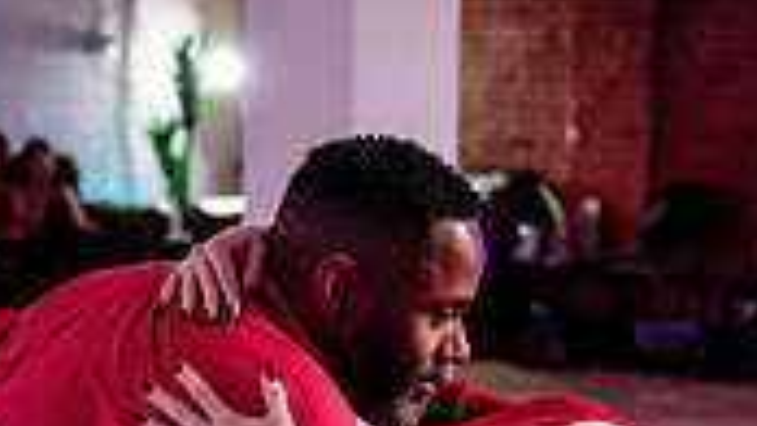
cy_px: 786
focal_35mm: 119
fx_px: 2389
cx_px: 472
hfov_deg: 18.0
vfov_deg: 9.6
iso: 1600
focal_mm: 28
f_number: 2
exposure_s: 1/250
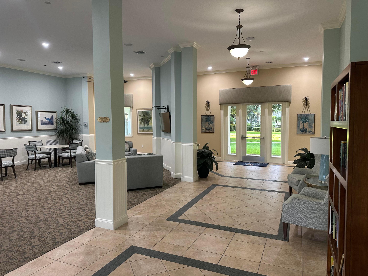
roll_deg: -0.4
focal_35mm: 24
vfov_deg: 56.8
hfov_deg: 71.6
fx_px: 255
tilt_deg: -3.4
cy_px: 138
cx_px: 184
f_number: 1.78
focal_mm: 6.86
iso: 200
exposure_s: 1/60
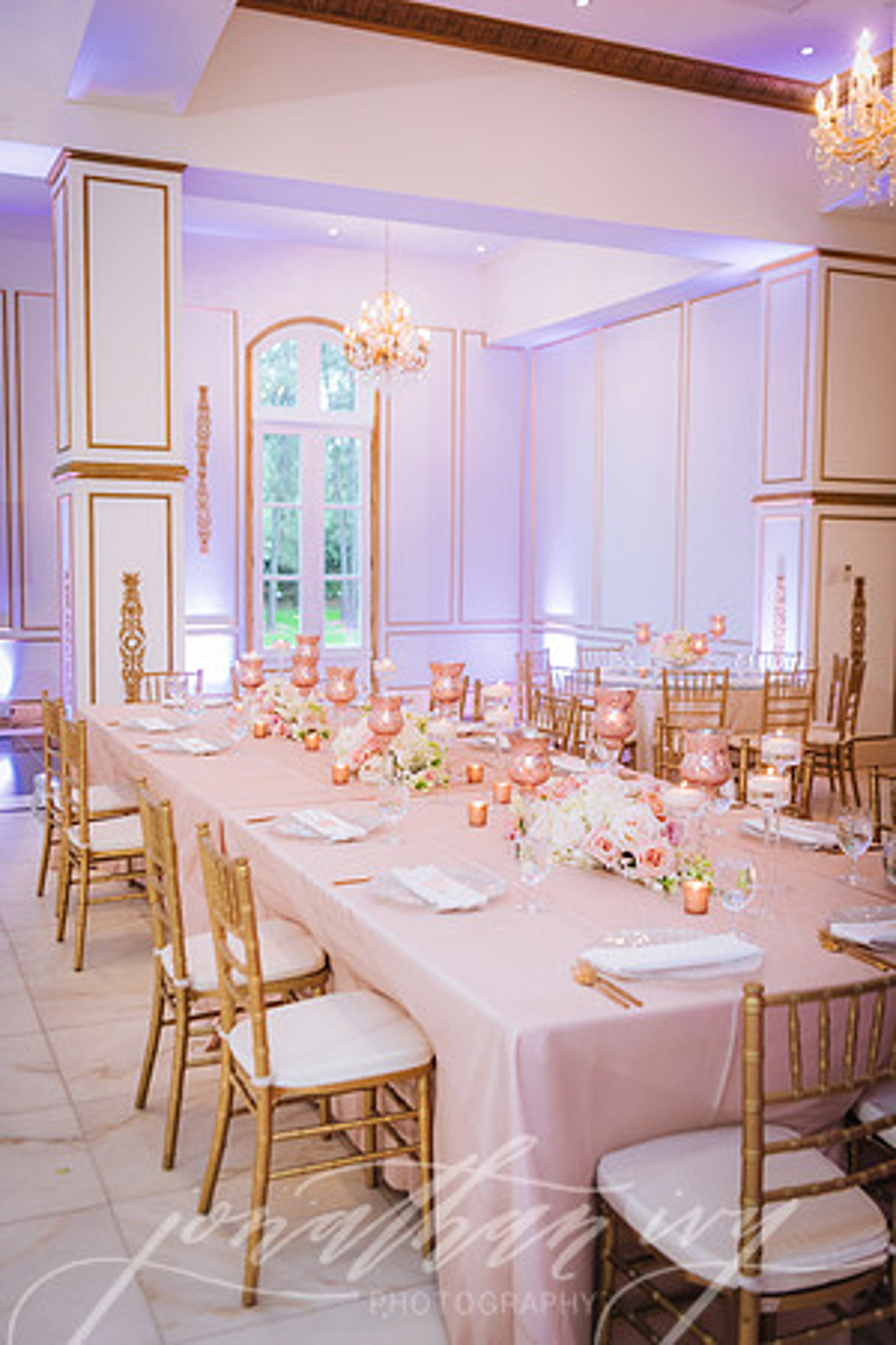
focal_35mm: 35
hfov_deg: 37.9
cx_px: 448
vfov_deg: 54.4
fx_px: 1307
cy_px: 672
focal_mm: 35
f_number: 2.8
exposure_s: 1/200
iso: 800
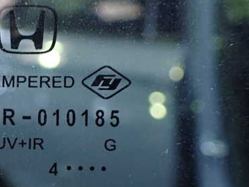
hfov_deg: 37.5
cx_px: 50
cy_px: 117
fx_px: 353
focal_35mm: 49
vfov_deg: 29.6
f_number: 2.3
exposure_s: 1/40
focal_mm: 5.4
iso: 800
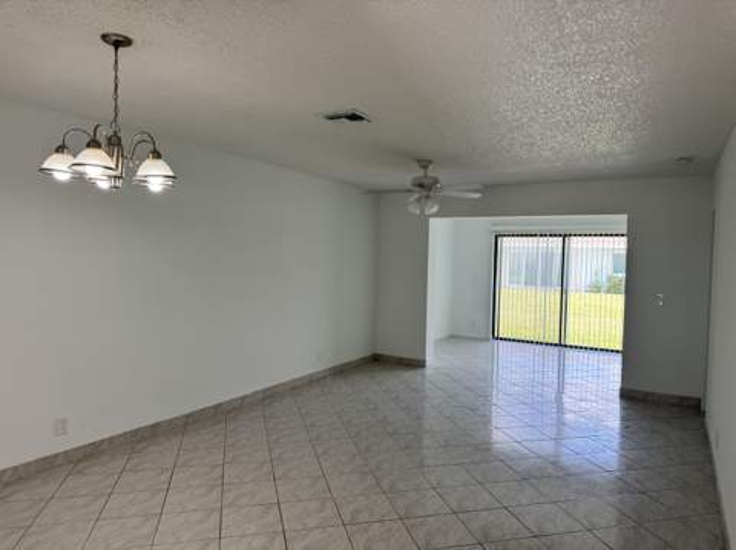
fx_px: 510
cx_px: 368
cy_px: 275
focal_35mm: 24
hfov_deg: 71.7
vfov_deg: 56.7
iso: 80
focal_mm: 6.76
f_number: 1.78
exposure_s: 1/266
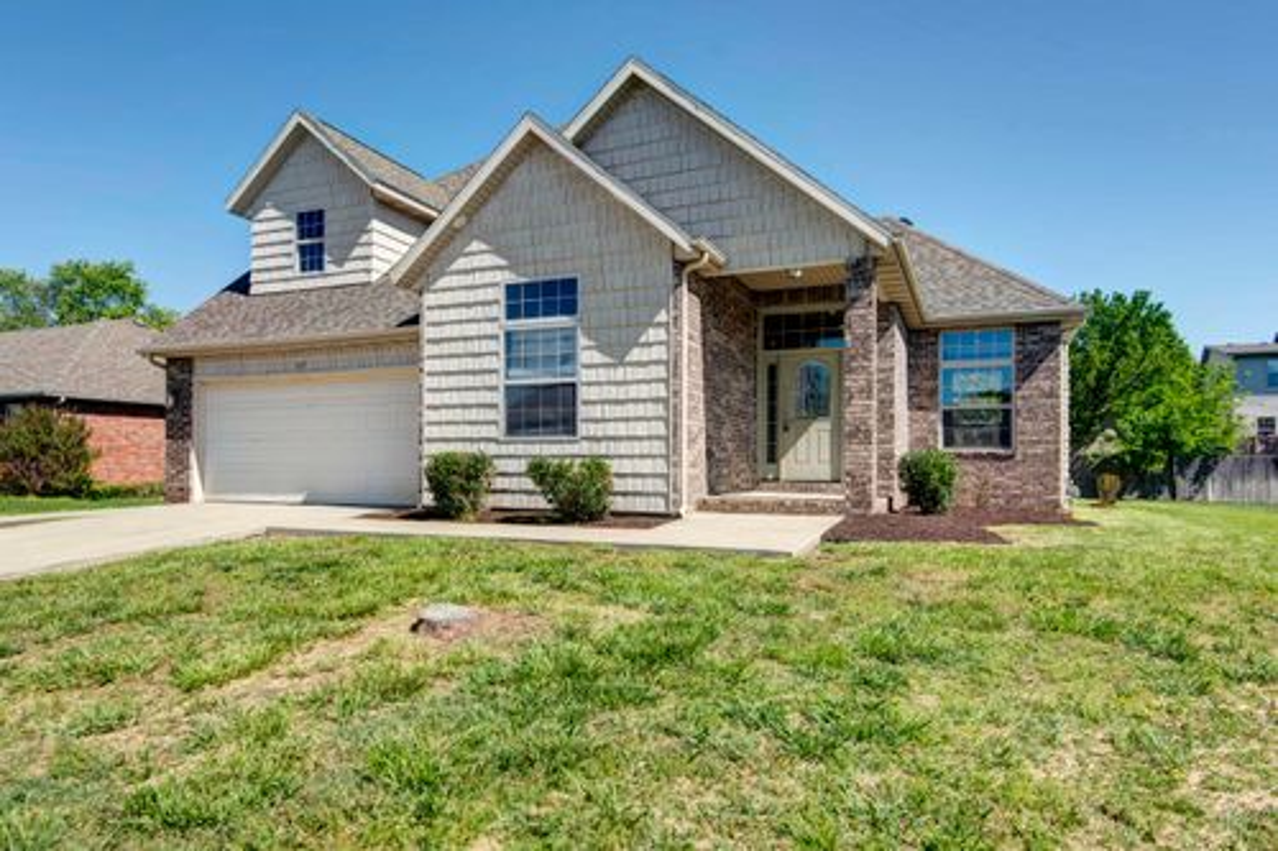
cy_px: 426
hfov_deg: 78.6
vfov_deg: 57.2
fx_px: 781
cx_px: 639
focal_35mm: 22
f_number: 6.3
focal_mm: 22
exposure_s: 1/640
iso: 100
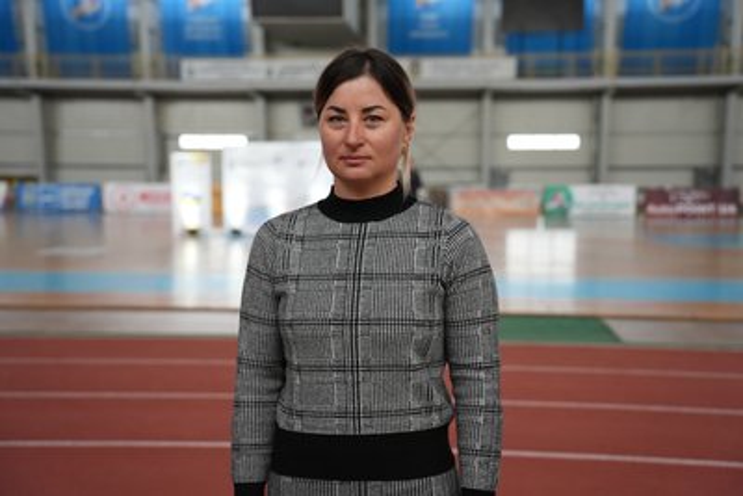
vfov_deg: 31.9
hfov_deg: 46.4
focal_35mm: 42
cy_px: 248
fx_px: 867
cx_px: 372
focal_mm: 42
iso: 1000
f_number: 2.8
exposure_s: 1/200
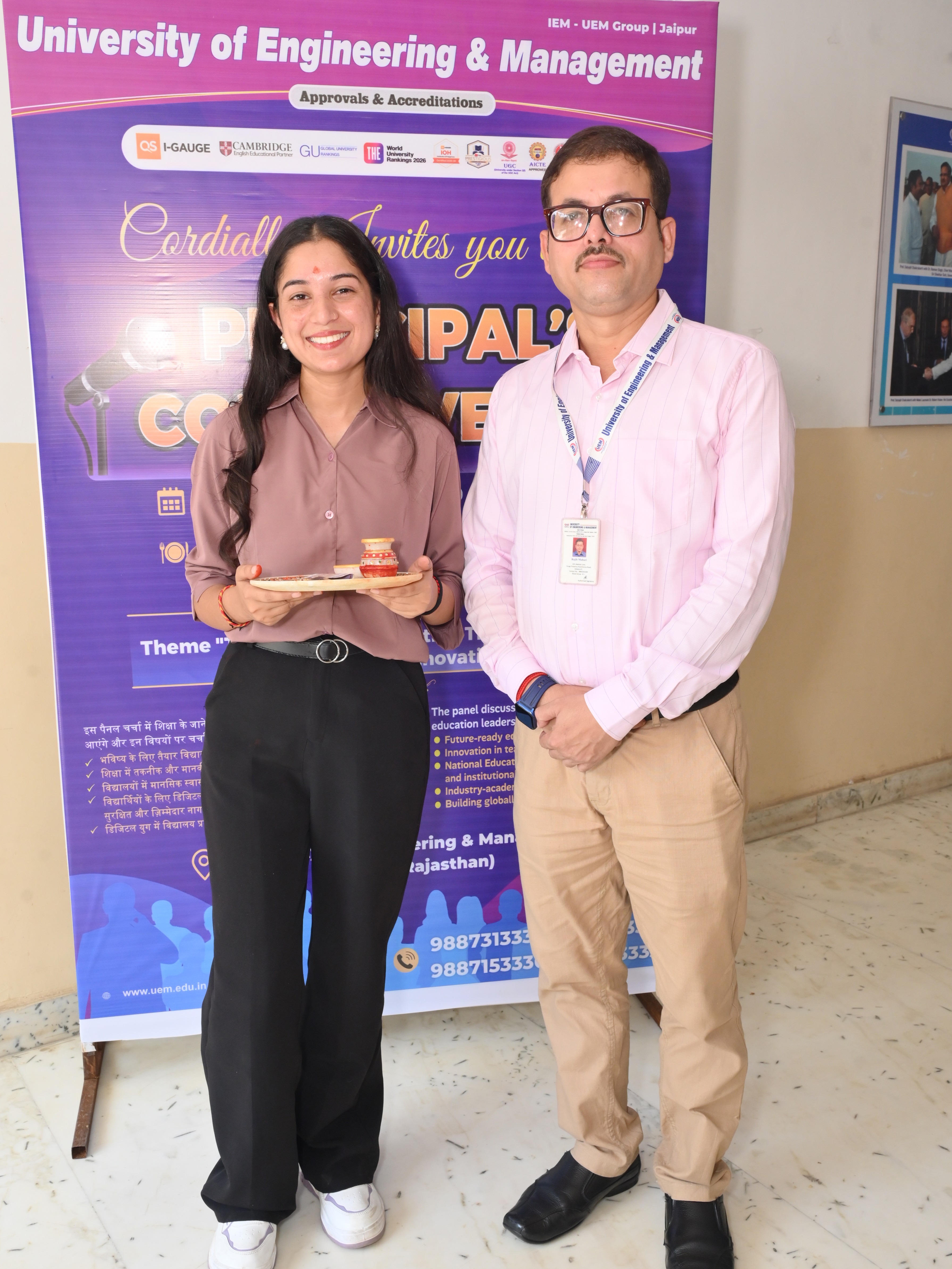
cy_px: 658
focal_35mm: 33
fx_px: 1210
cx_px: 470
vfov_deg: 55.3
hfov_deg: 43.0
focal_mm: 30
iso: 1250
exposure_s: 1/160
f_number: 9
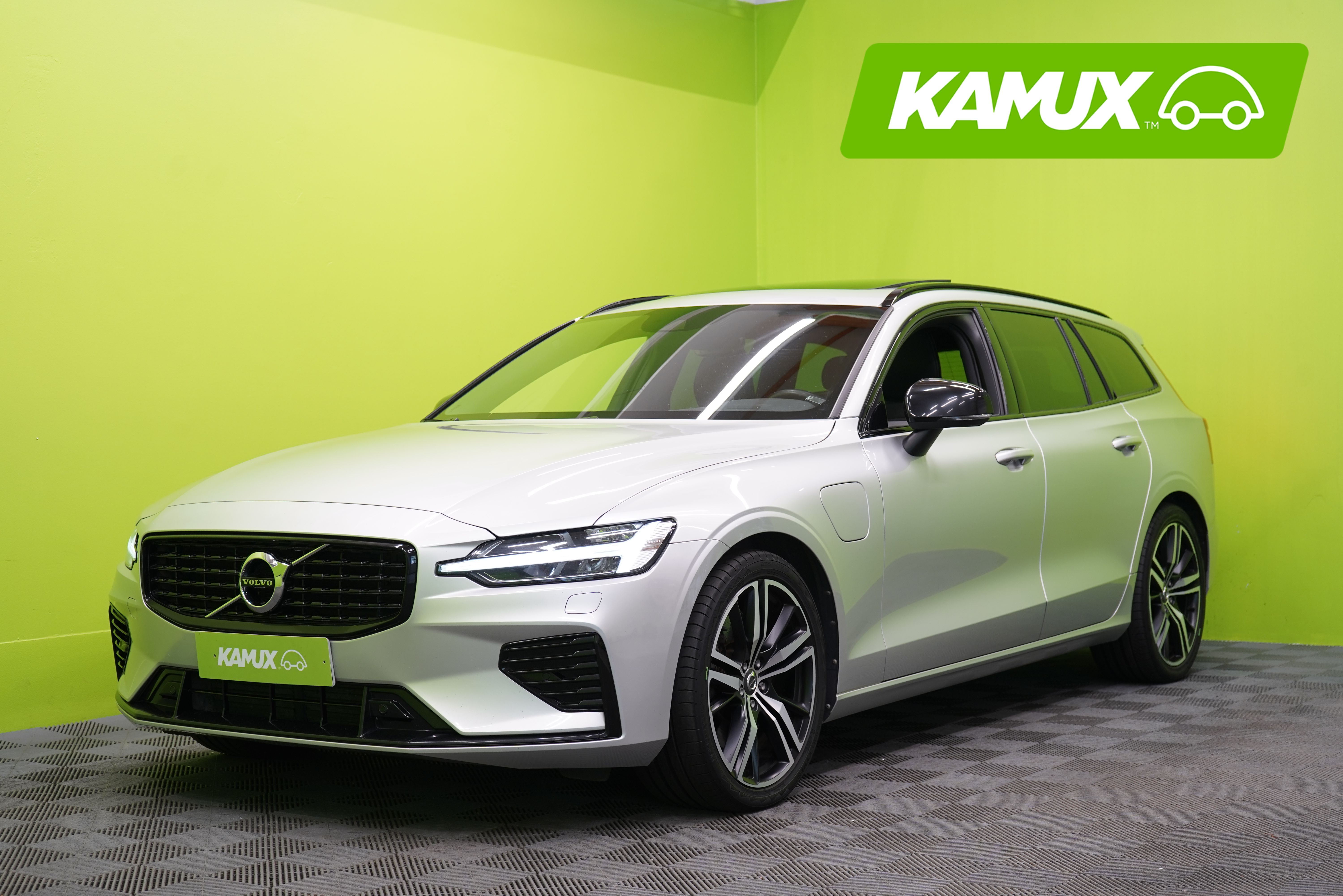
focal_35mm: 54
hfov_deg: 36.9
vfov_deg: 25.1
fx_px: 2014
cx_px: 672
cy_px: 448
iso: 400
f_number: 5
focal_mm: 54
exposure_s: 1/30
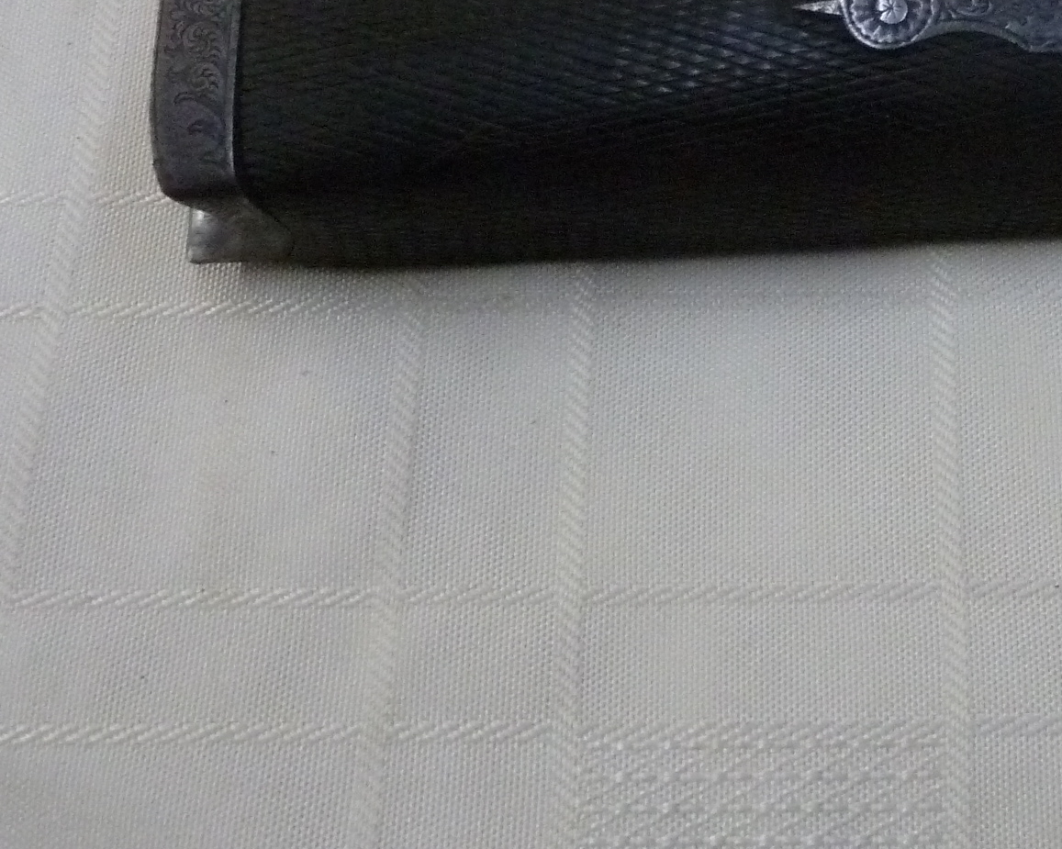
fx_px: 1697
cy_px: 193
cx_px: 881
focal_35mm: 54
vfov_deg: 27.6
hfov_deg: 33.5
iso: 640
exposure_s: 1/125
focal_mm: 4.1
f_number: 3.3
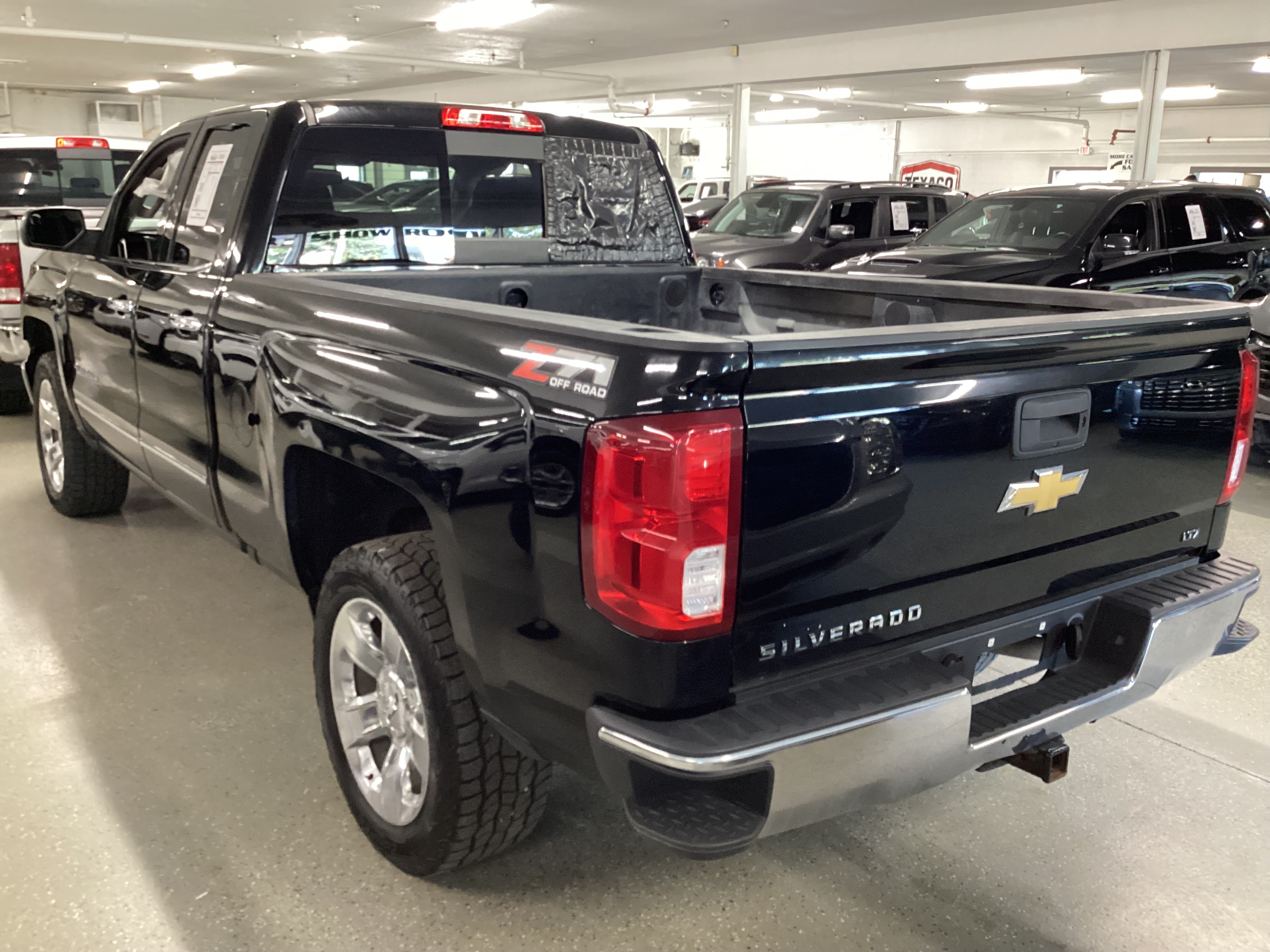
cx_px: 635
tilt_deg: -15.1
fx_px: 1137
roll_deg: -1.4
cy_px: 476
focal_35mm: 31
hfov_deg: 58.4
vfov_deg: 45.4
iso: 400
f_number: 2.4
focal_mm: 3.3
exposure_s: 1/40
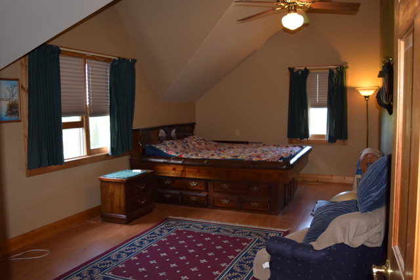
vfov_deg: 40.0
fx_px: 385
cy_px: 140
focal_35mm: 33
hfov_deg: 57.2
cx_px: 210
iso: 800
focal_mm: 22
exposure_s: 1/80
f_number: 4.5
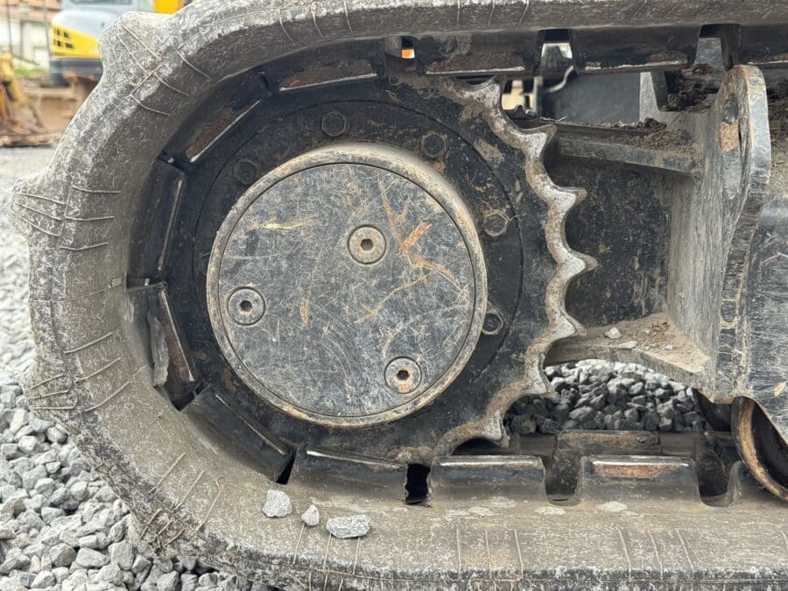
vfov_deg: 30.3
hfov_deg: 39.7
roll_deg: +0.5
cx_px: 394
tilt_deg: -9.8
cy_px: 296
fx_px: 1093
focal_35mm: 48
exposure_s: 1/200
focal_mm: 6.76
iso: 64
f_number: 1.78
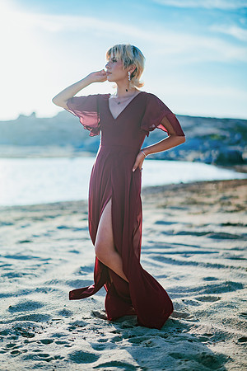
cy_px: 186
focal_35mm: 58
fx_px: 597
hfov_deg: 23.4
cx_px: 124
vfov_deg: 34.5
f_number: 1.4
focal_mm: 58
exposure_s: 1/8000
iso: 100
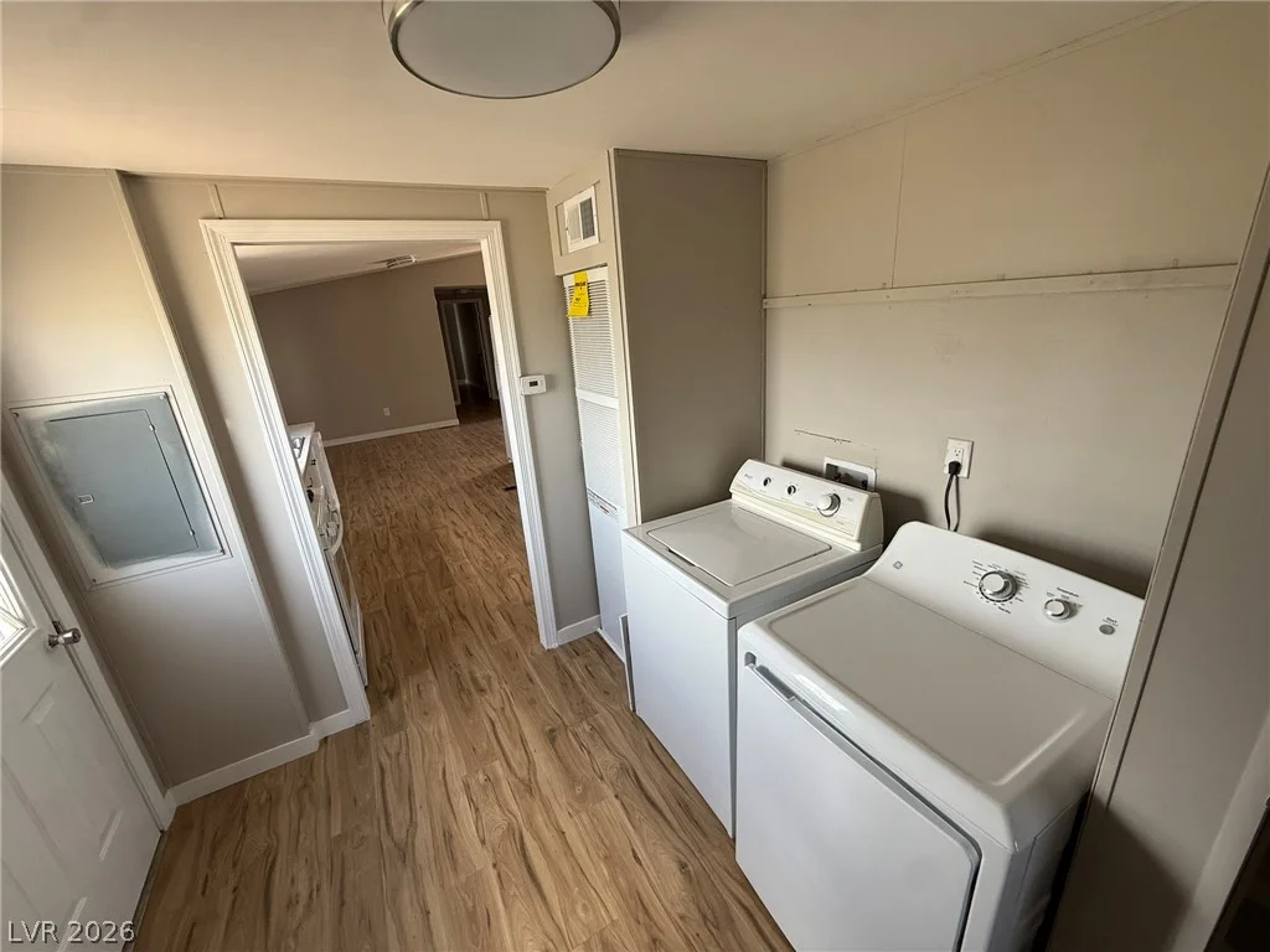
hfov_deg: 102.1
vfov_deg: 85.7
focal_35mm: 14
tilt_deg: -18.6
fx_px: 514
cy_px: 476
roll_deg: +4.3
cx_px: 635
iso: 125
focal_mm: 2.22
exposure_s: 1/99
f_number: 2.2
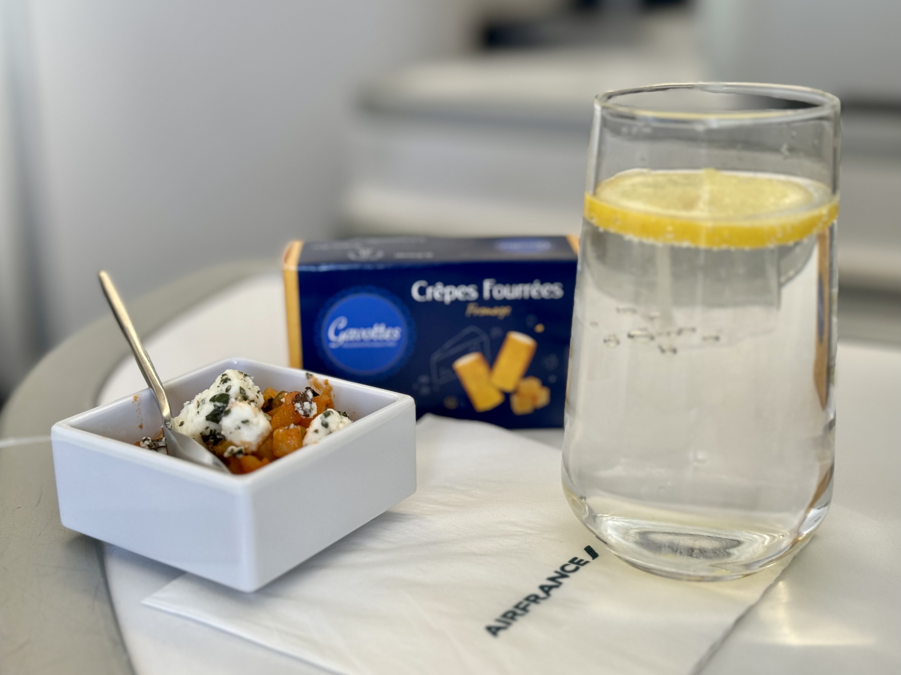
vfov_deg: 30.3
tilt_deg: -17.4
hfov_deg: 39.7
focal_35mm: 48
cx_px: 450
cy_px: 338
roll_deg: +1.9
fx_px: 1249
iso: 100
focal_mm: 6.76
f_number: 1.78
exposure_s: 1/54
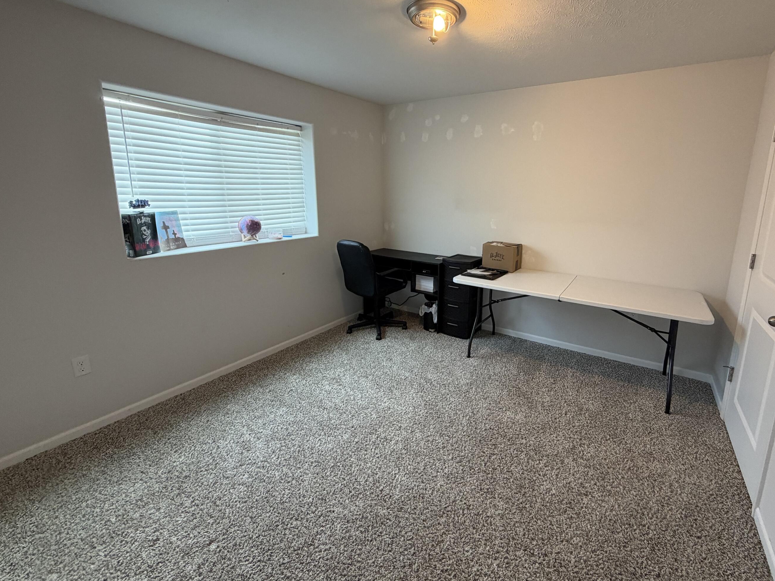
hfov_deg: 94.0
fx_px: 358
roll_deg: -0.7
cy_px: 257
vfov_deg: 77.8
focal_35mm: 16
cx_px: 436
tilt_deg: -10.3
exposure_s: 1/60
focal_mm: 2.22
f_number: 2.2
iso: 250
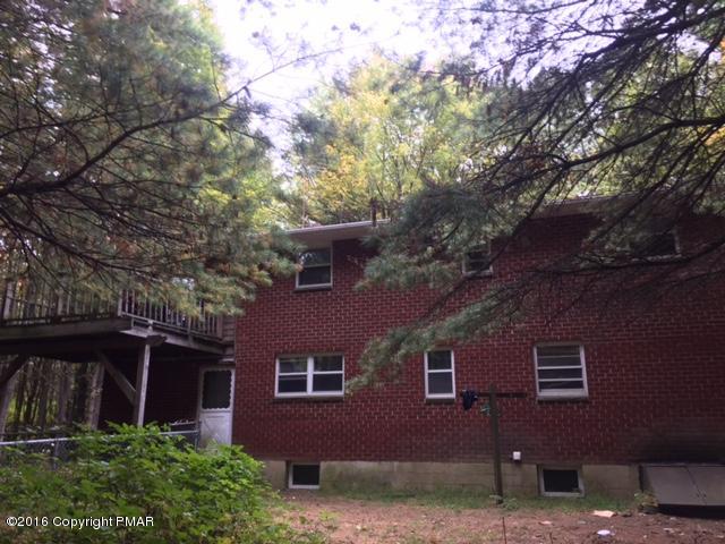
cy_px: 272
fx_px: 607
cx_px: 362
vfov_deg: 48.2
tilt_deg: +14.2
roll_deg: -0.9
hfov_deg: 61.7
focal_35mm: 29
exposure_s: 1/40
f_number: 2.2
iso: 32
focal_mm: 4.15
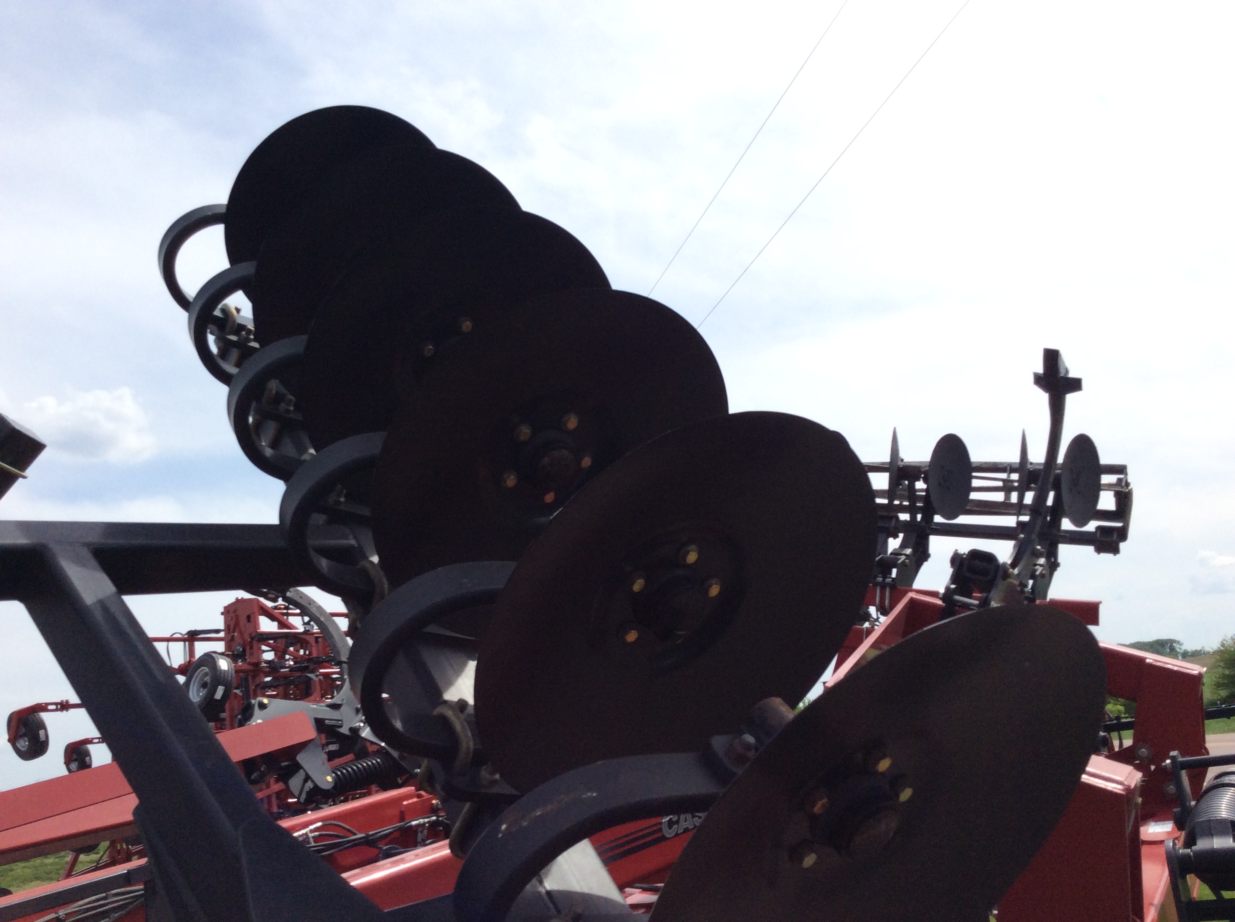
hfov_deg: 56.9
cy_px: 461
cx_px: 618
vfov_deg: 44.1
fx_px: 1140
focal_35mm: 32
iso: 32
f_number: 2.4
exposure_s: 1/2288
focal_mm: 3.3
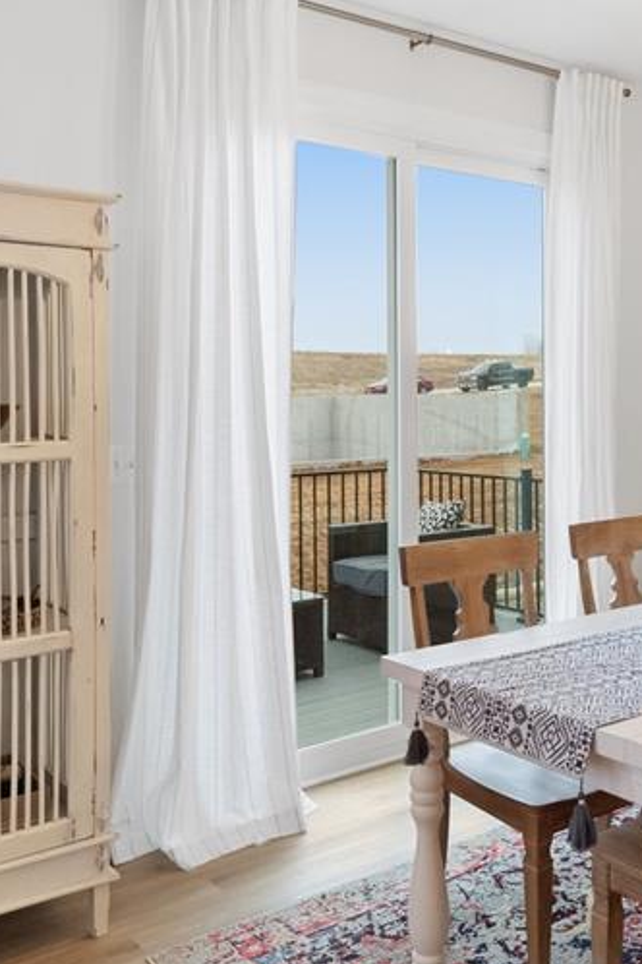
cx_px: 514
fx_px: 990
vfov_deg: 51.7
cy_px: 408
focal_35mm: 37
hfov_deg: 34.8
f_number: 8
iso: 400
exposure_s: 1/20
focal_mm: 9
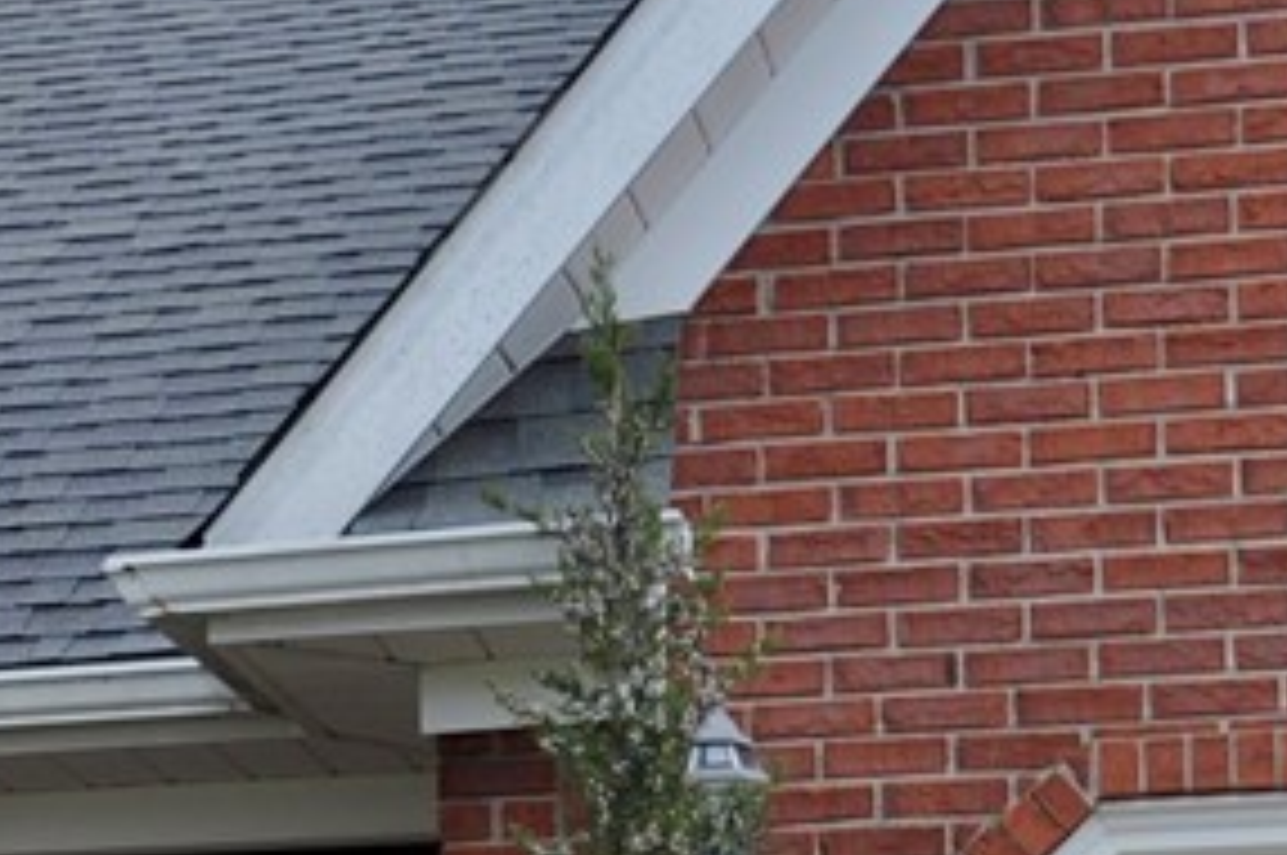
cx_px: -202
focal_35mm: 137
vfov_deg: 9.6
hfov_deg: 14.6
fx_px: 4892
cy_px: 1480
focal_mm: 24
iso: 200
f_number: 5.6
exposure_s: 1/125
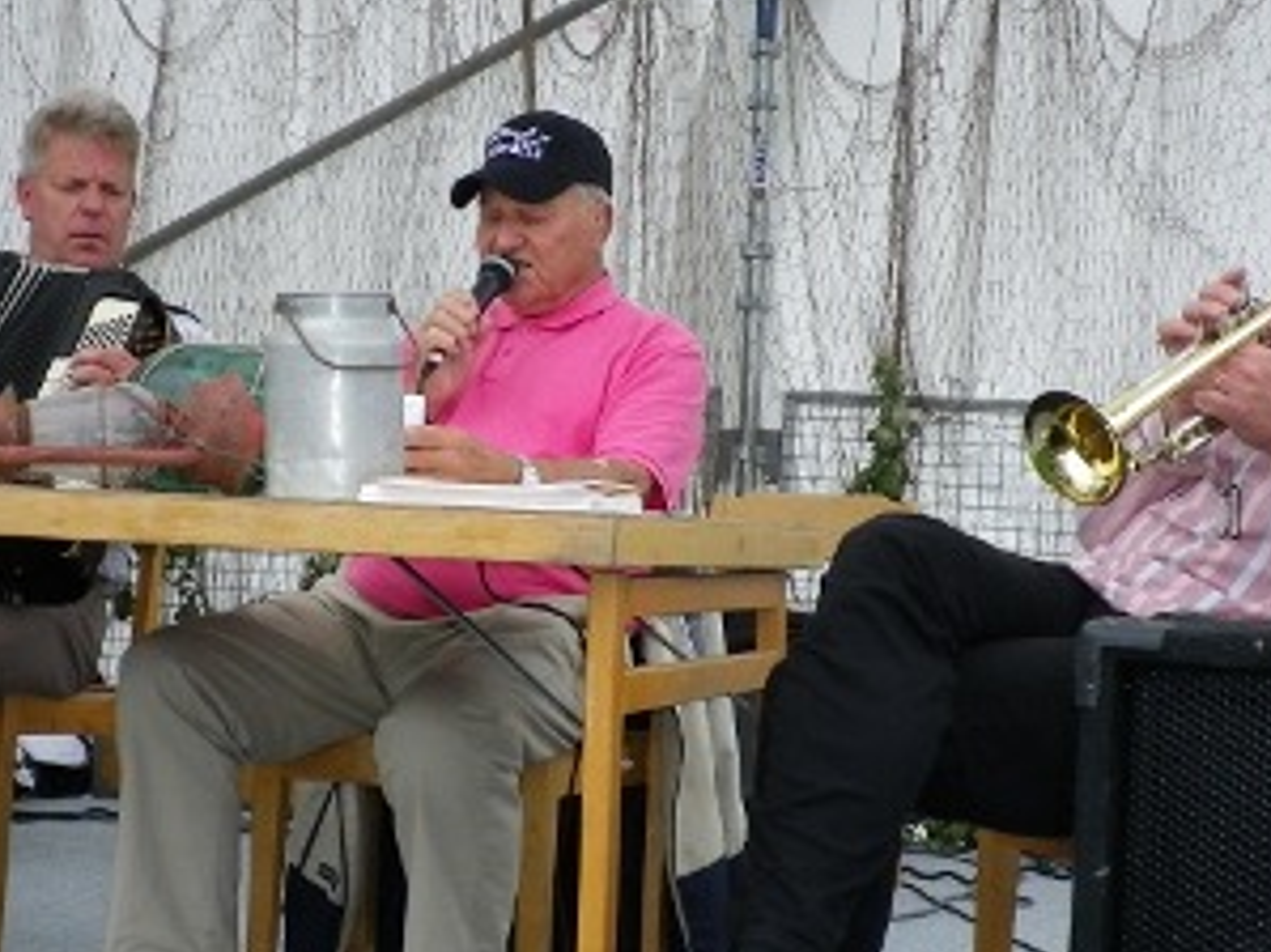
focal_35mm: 75
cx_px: 646
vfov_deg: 19.6
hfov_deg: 26.0
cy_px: 493
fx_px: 2753
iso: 100
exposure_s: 1/400
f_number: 3.9
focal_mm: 6.36
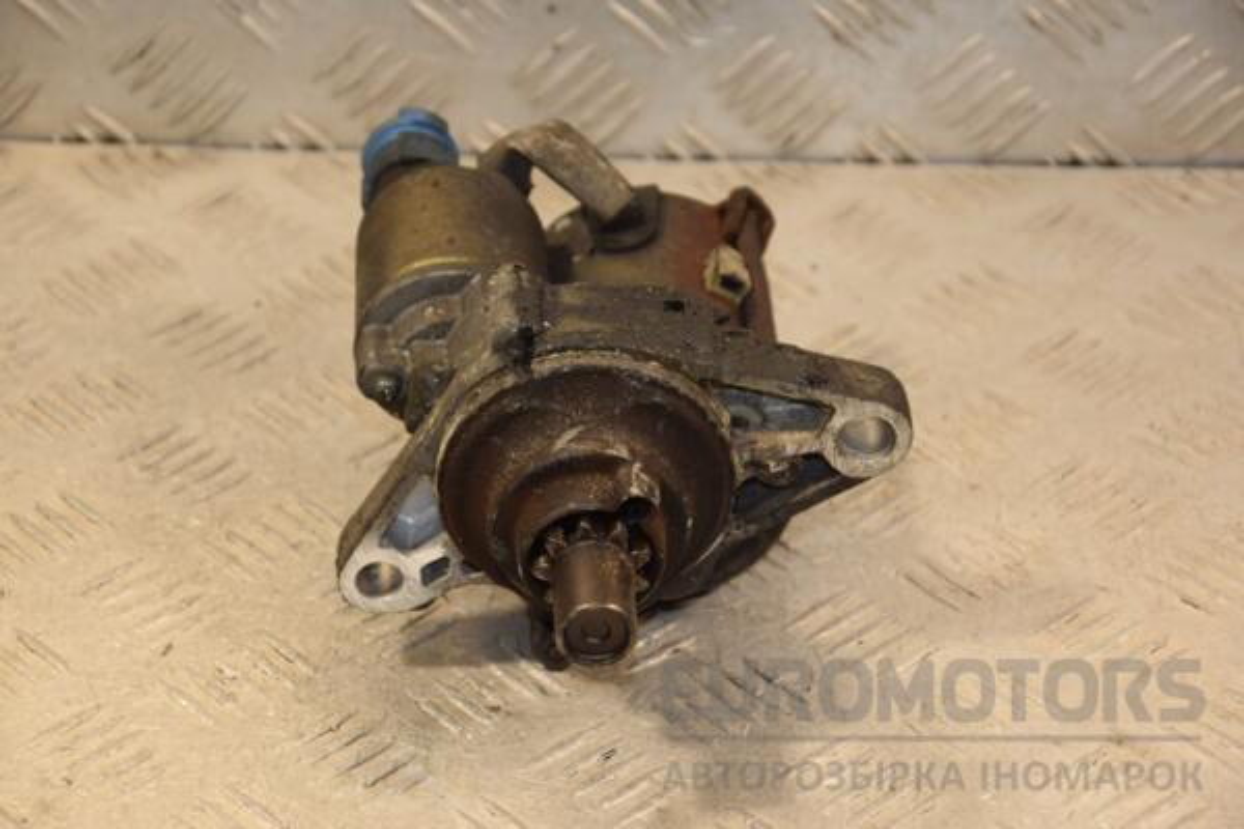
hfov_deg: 17.1
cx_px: 622
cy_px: 414
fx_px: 4146
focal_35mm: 120
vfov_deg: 11.4
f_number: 5.3
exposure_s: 1/200
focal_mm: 80
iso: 800
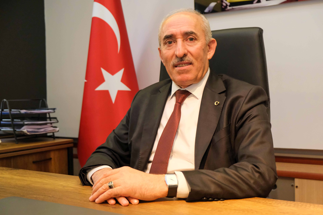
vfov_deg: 33.4
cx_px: 162
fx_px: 359
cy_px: 108
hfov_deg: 48.5
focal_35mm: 40
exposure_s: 1/100
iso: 4000
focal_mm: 26.5
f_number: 3.2
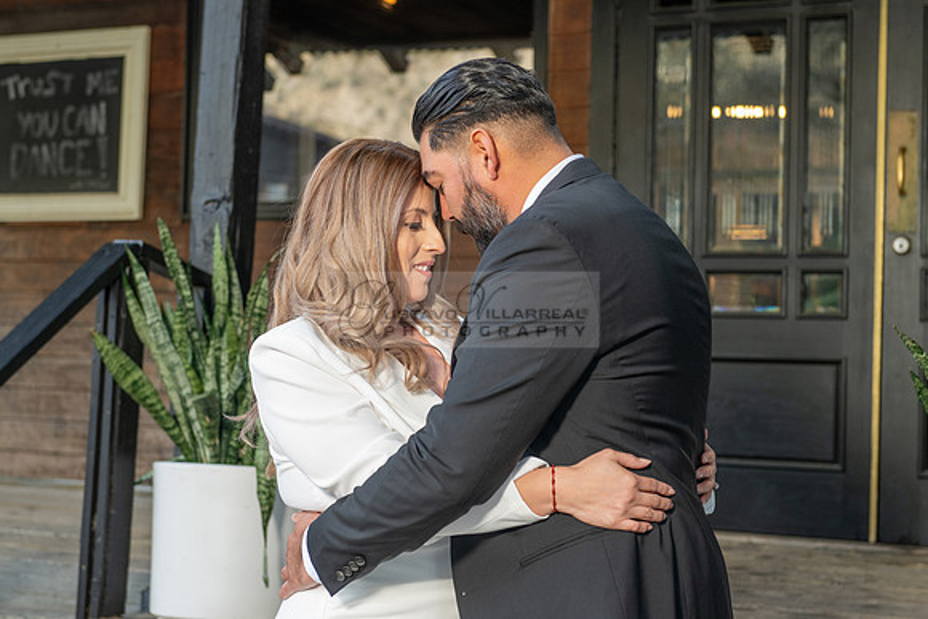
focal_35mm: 65
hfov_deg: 30.9
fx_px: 1678
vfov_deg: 20.9
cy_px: 305
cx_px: 456
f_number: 4.5
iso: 400
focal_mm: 62
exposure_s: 1/125
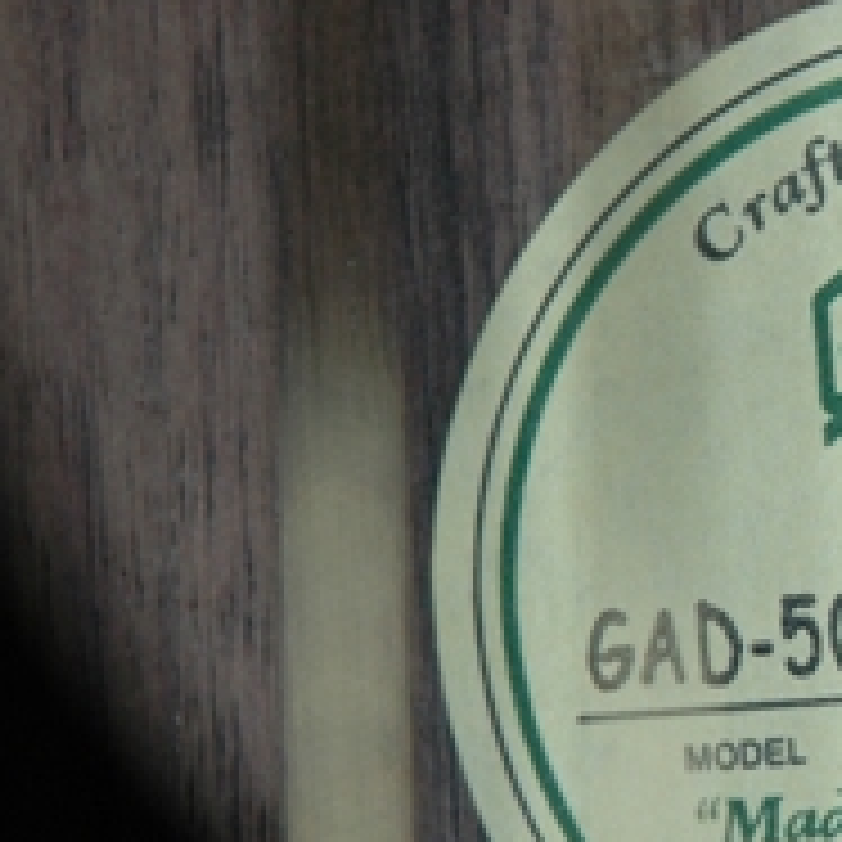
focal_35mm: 305
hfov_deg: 5.7
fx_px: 8393
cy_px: 657
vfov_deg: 5.7
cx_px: 1234
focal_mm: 70
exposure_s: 1/60
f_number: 4.5
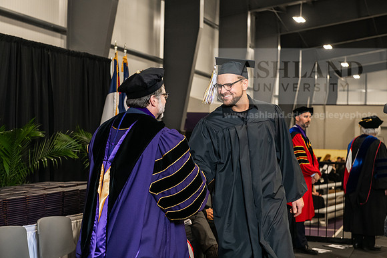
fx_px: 710
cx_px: 194
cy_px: 129
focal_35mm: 66
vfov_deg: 20.6
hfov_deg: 30.5
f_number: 5
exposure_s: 1/200
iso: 2500
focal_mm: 66
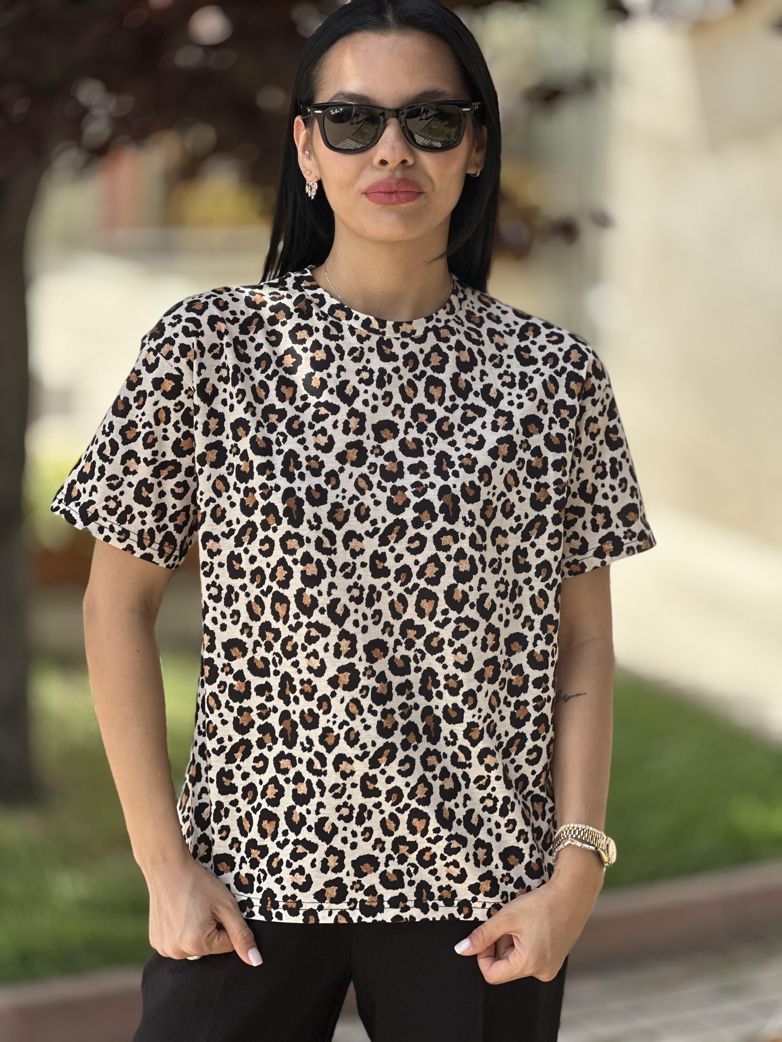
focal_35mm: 77
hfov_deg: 19.1
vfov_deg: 25.3
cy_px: 521
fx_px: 2319
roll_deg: -1.9
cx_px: 391
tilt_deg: -12.8
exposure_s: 1/211
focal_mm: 9
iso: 32
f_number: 2.8
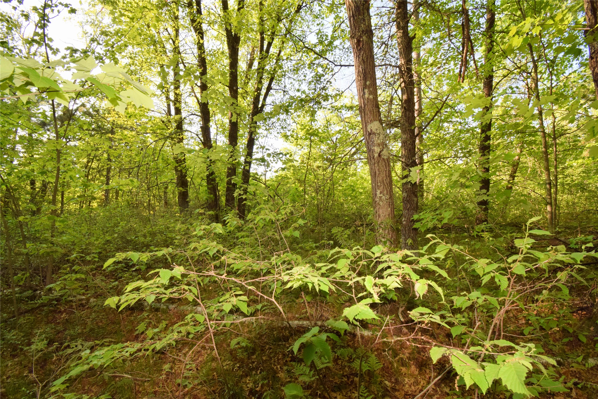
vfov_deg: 77.3
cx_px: 299
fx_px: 249
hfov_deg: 100.4
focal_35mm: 15
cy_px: 200
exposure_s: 1/60
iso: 320
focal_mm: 10
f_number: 14
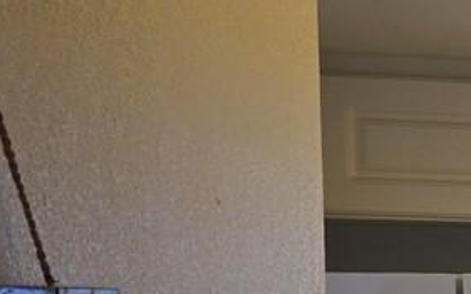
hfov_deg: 11.2
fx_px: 1782
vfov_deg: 9.2
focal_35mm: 139
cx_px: 1296
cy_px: 442
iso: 32
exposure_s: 1/120
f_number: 1.7
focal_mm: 6.3
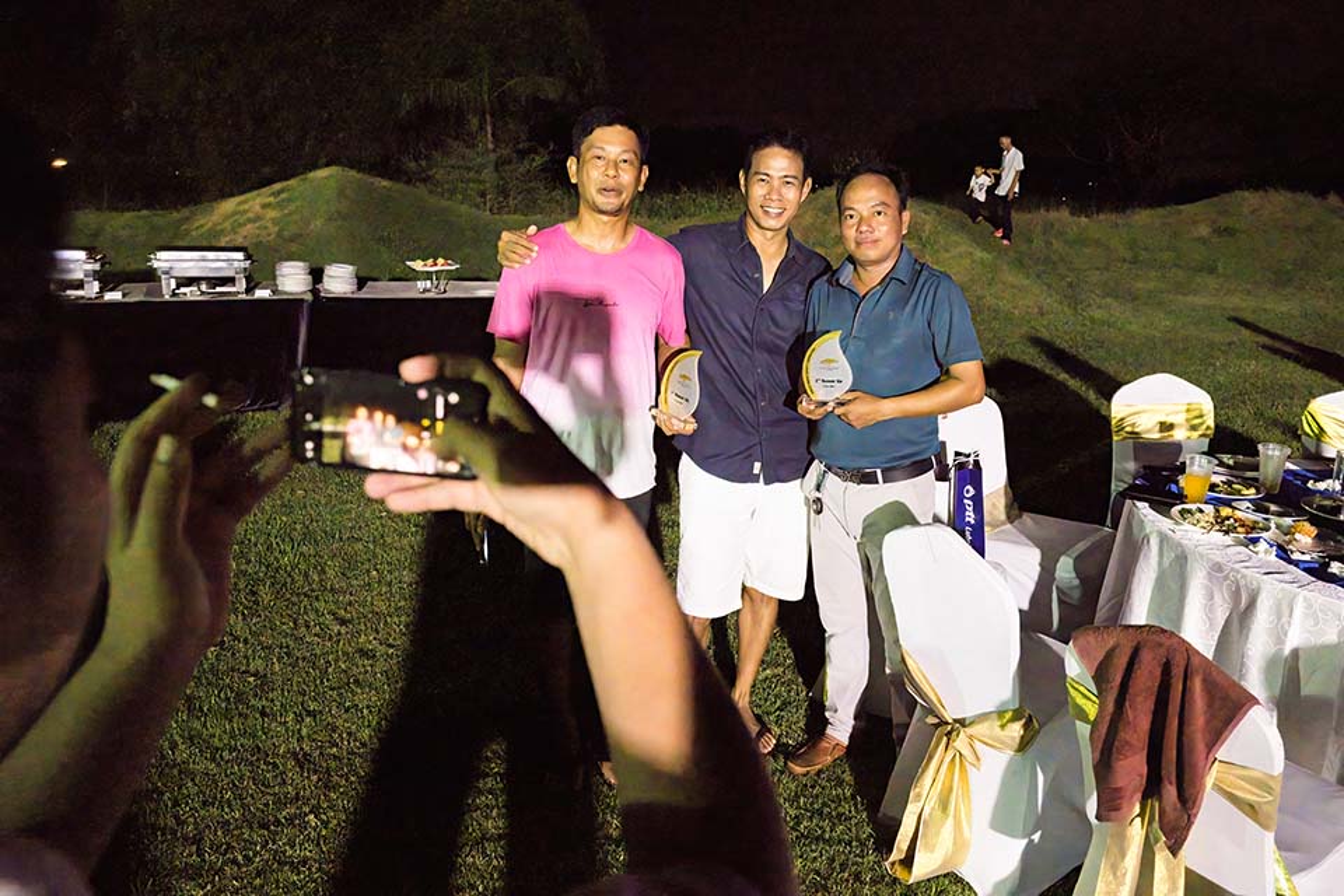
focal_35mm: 24
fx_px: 896
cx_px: 672
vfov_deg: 53.1
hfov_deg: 73.7
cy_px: 448
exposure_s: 1/250
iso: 25600
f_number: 4.5
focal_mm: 24
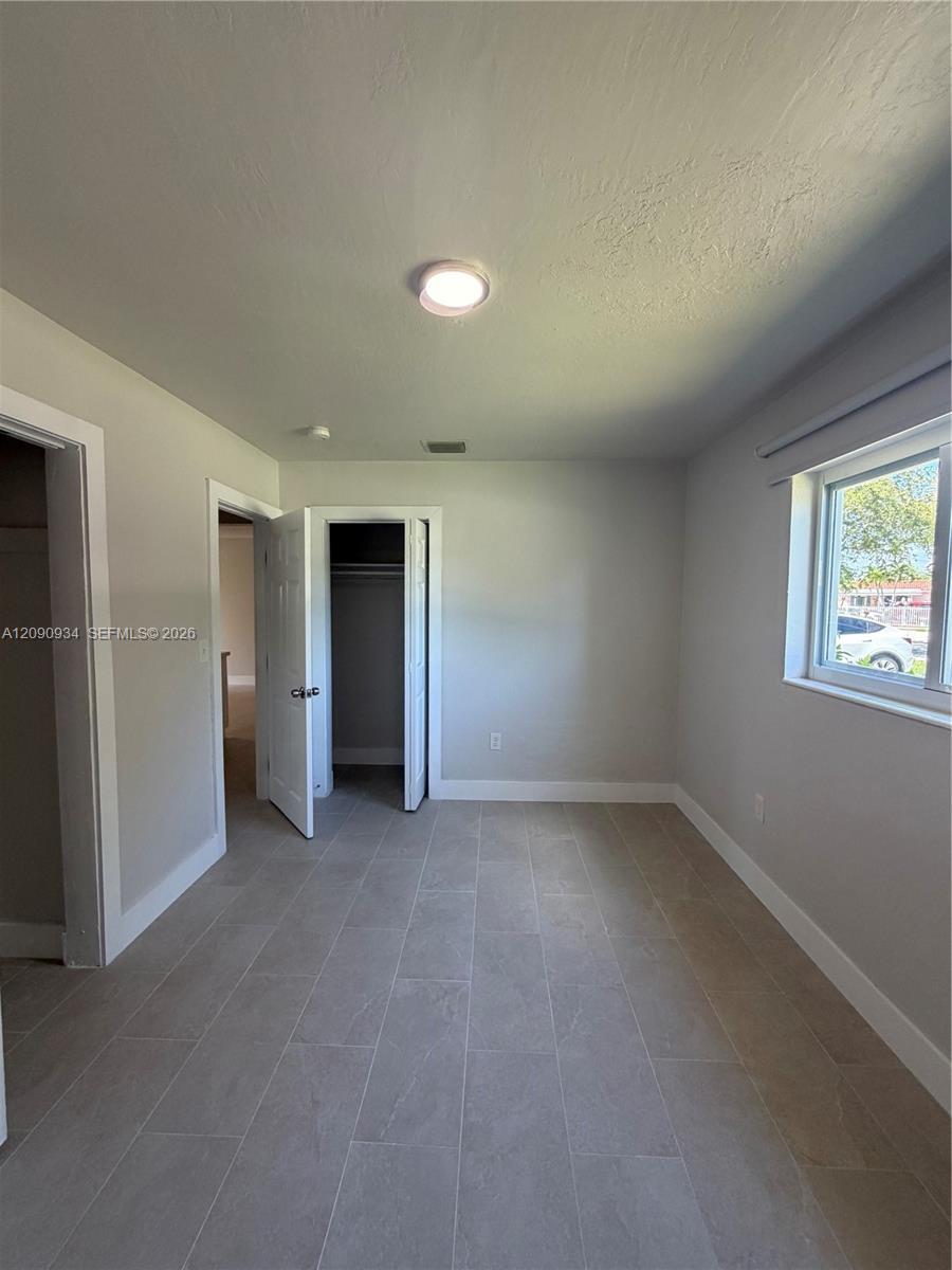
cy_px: 635
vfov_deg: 102.1
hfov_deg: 85.7
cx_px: 476
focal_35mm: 14
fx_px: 513
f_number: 2.2
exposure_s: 1/121
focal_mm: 2.22
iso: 160
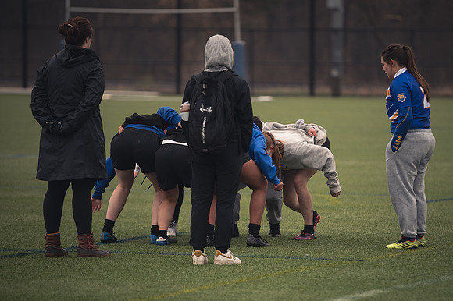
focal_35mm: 259
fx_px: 3258
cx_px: 274
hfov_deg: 8.0
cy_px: 195
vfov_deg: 5.3
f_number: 2.8
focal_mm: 200
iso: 250
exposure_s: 1/800
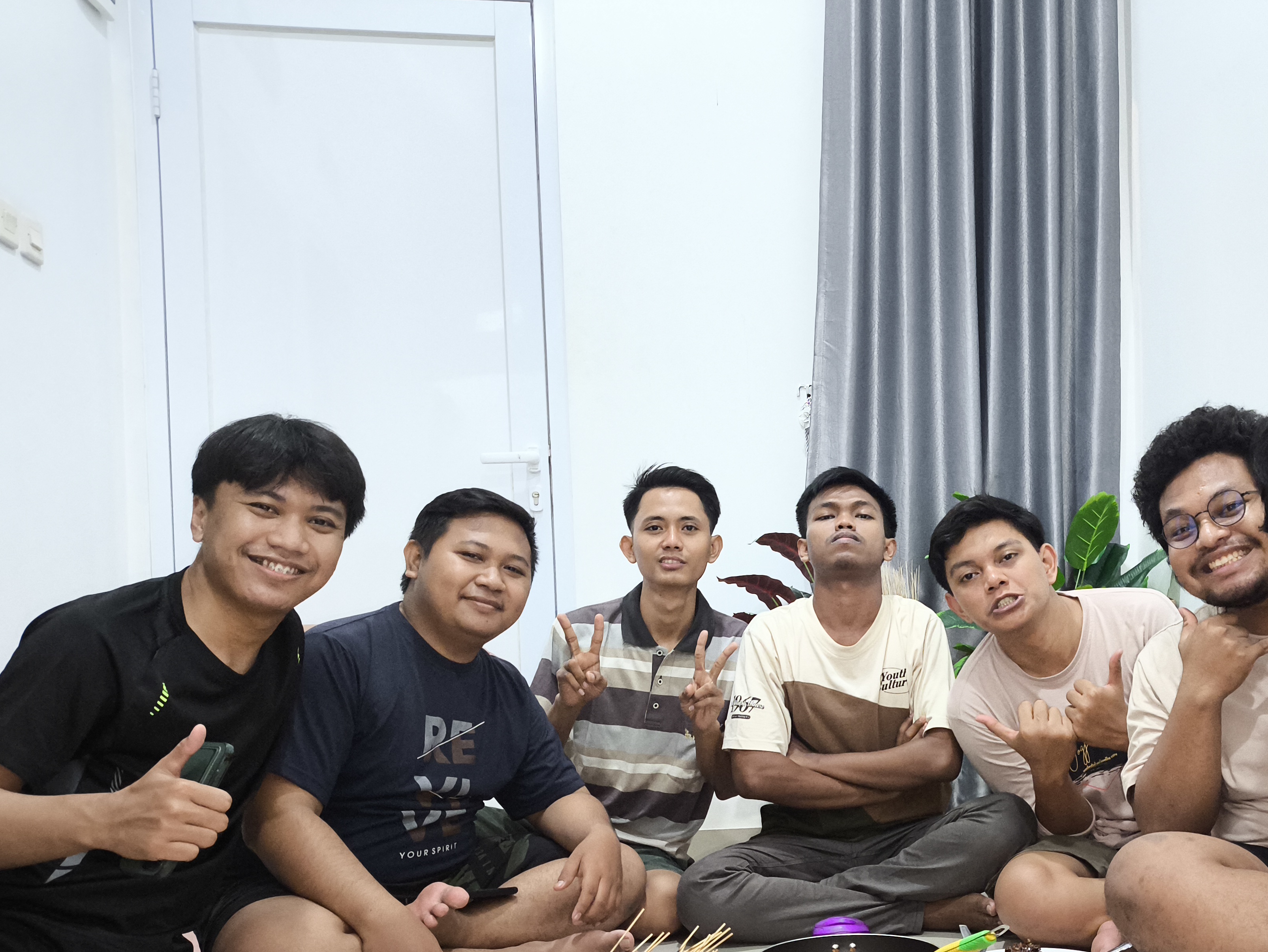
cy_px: 683
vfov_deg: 38.9
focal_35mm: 36
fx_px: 1319
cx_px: 886
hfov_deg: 50.0
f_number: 1.7
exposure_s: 1/33.3
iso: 800
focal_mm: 4.71
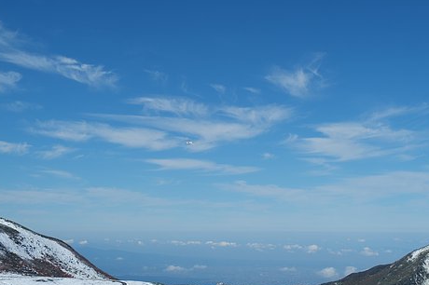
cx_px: 231
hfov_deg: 33.9
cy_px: 142
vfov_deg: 23.0
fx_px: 703
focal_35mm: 59
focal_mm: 35
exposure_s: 1/125
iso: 100
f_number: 13
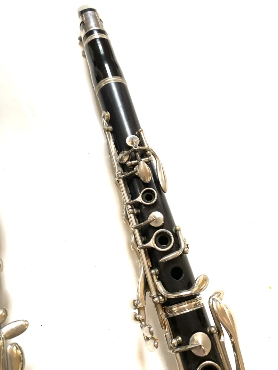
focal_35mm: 26
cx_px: 139
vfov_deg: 67.3
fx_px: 278
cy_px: 185
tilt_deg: -63.3
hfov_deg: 53.1
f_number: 1.8
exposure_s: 1/100
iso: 32
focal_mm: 4.25
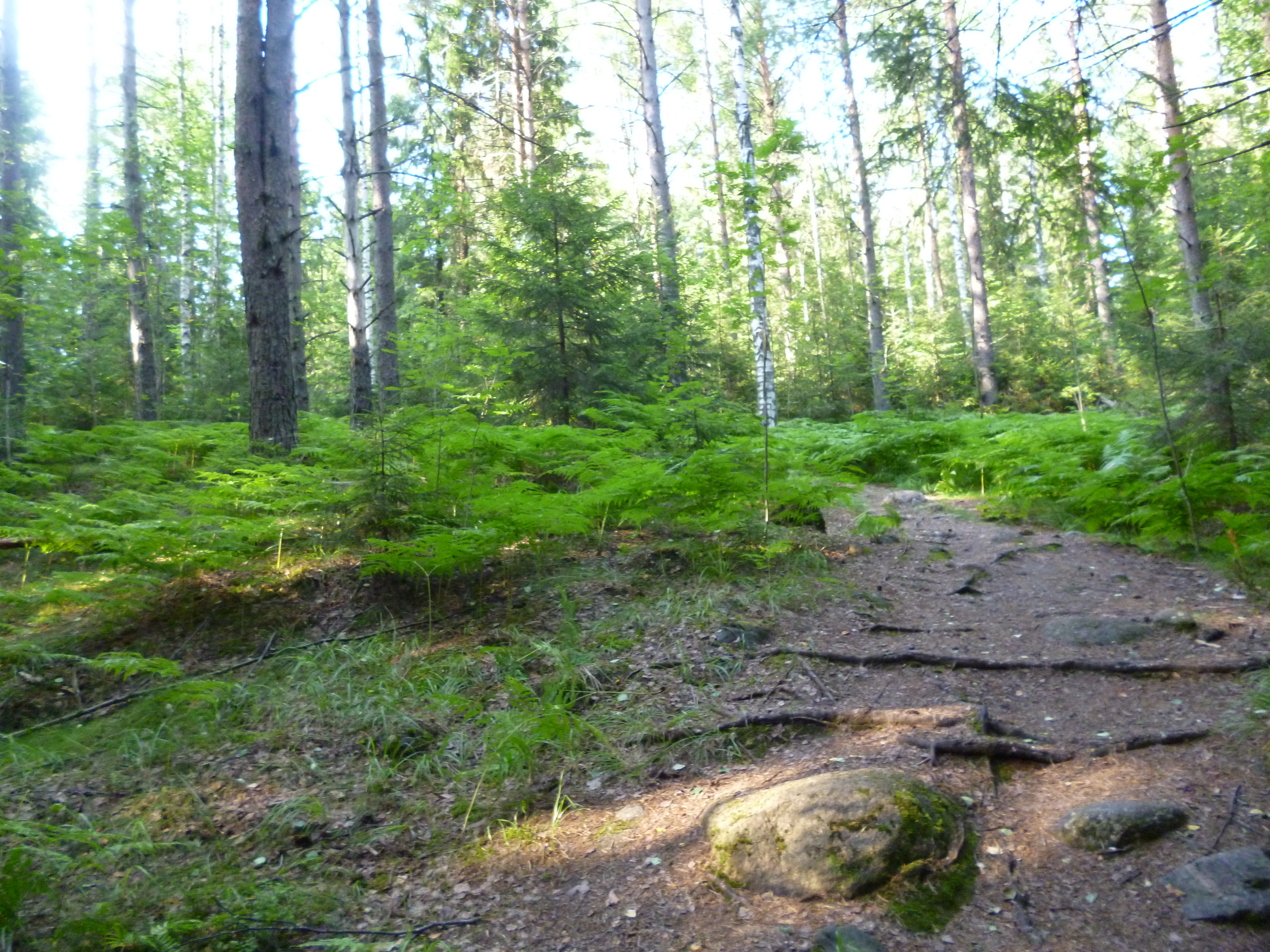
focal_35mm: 28
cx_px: 635
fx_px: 1027
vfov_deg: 49.7
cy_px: 476
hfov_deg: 63.4
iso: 400
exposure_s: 1/50
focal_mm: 5
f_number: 3.1
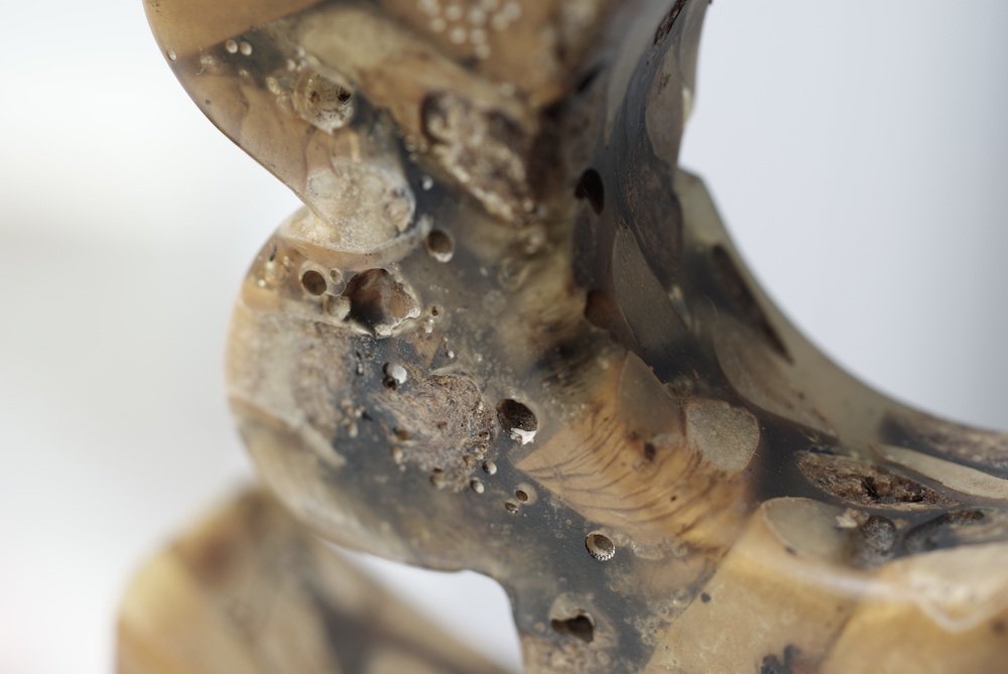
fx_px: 2102
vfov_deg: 18.2
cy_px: 337
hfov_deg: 27.0
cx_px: 504
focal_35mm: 75
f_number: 4
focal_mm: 50
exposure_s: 1/100
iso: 100
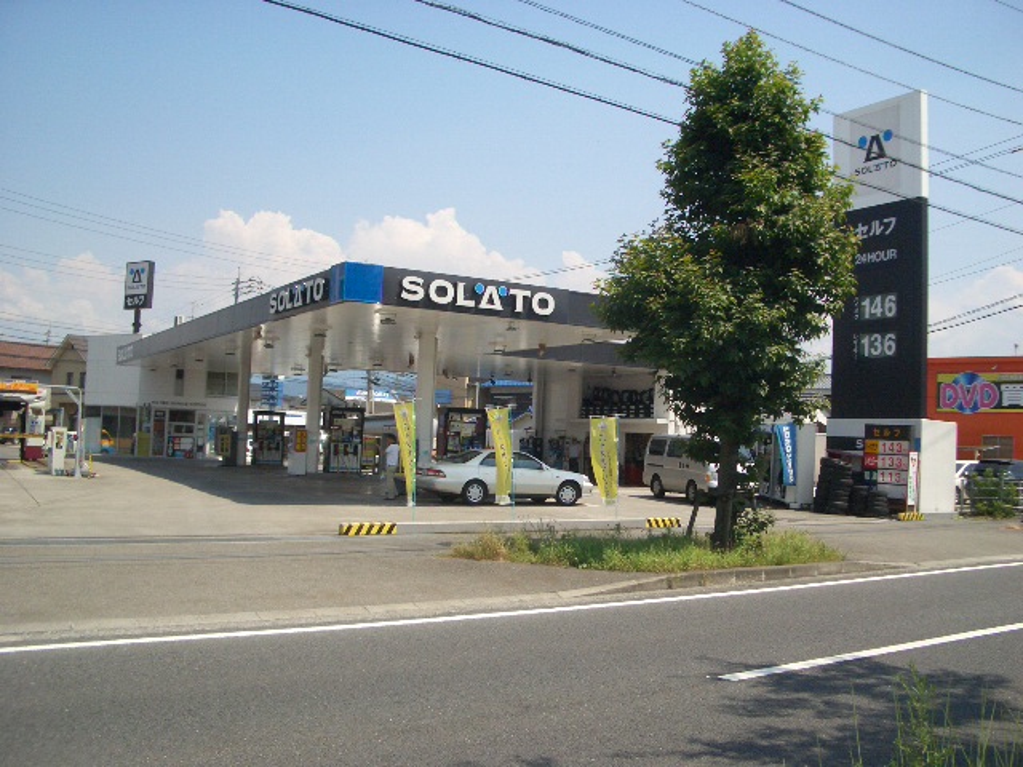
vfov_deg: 40.7
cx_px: 512
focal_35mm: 35
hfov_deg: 52.6
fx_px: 1034
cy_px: 384
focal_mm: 5.8
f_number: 4.3
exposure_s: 1/1250
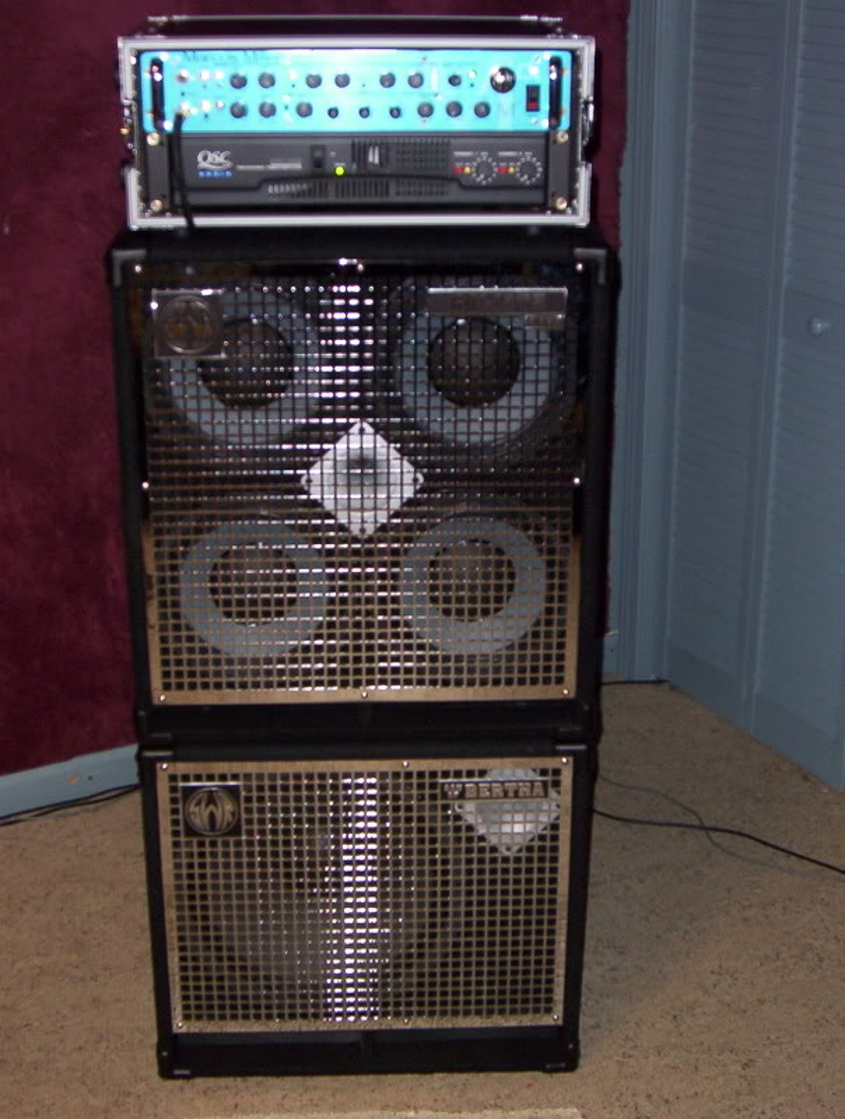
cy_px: 560
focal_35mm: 51
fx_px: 1653
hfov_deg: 28.7
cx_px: 422
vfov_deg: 37.4
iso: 140
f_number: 3.16
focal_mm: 7.88
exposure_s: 1/37.4
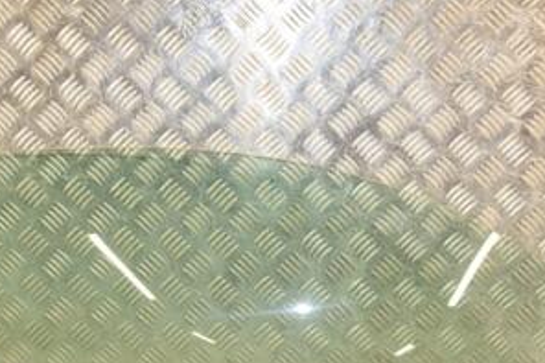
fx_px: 1104
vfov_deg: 18.3
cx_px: 232
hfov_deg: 27.7
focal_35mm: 73
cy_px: 335
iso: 800
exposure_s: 1/200
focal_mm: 24
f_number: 5
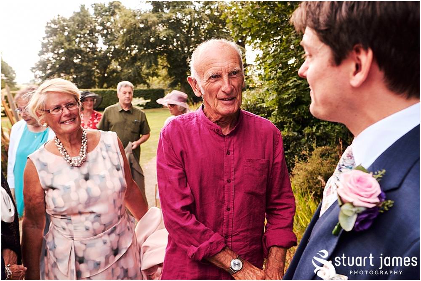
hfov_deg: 54.4
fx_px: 410
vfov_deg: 37.9
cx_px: 210
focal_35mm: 35
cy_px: 140
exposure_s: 1/1250
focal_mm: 23
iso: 1250
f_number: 4
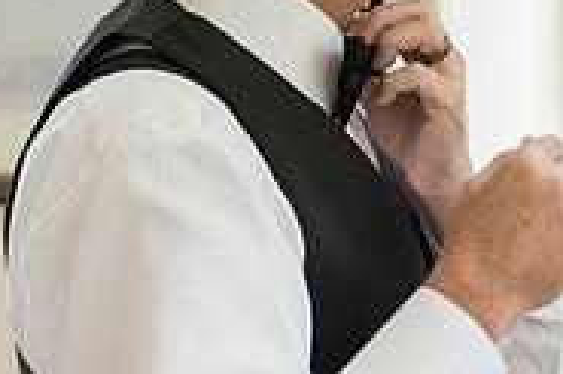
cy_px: -8
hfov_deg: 9.2
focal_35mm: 220
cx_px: 767
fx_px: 3437
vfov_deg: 6.2
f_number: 2.8
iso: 1000
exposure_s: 1/160
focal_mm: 70
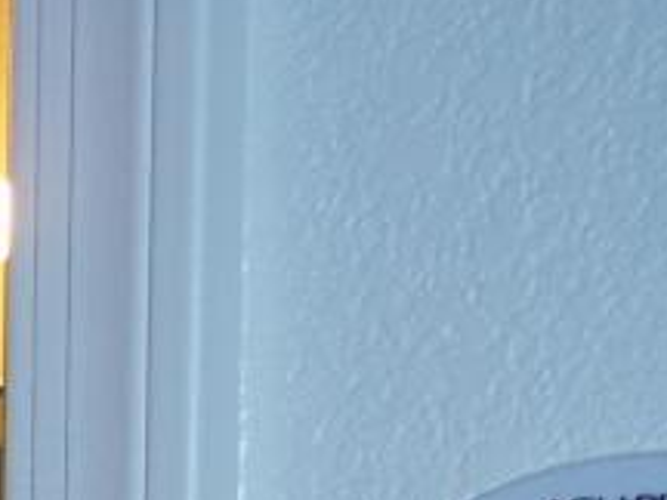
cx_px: -849
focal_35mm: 171
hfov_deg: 10.3
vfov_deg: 8.3
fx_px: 3295
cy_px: 963
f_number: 3.1
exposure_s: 1/30
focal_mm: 6.5
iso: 80
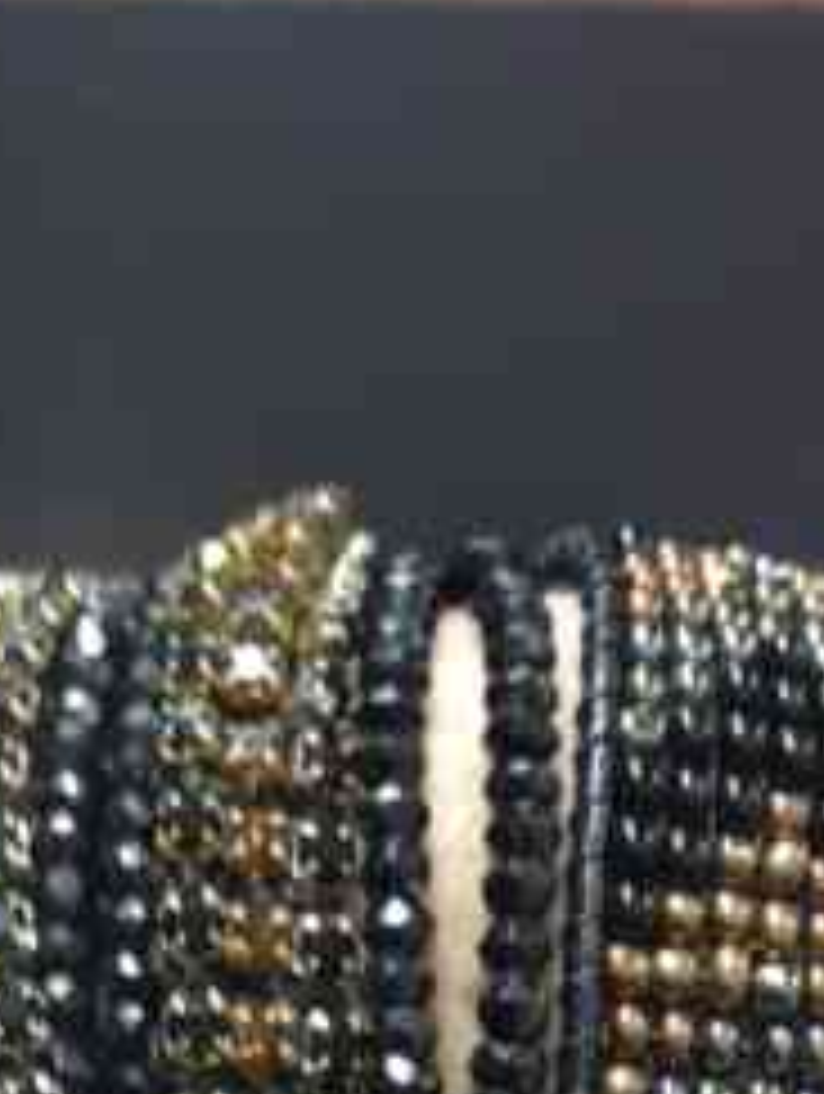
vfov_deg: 20.2
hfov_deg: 16.0
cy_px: 1238
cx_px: 221
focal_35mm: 92
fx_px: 2912
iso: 100
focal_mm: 4.28
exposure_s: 1/20
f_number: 2.4
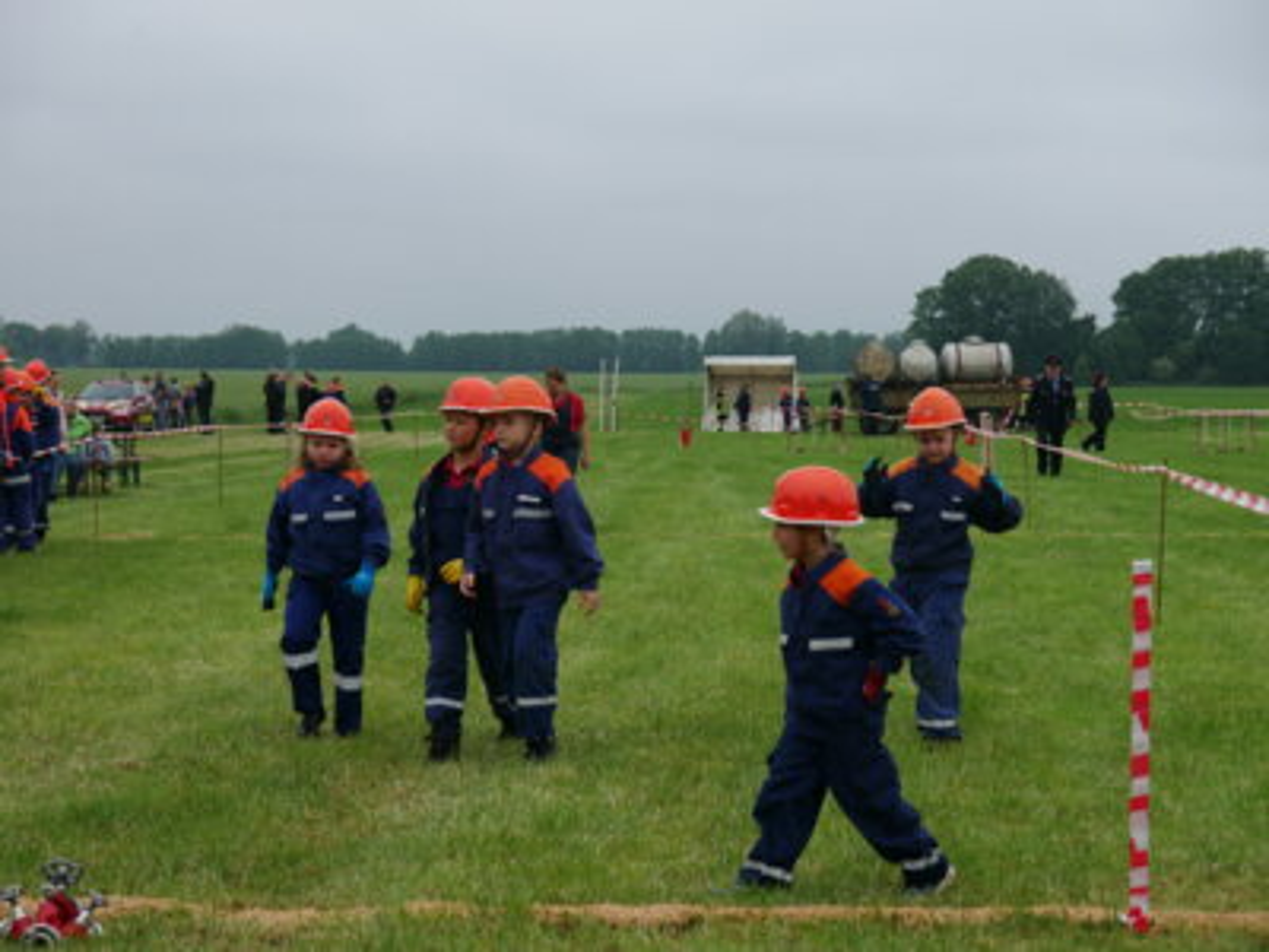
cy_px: 476
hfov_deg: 23.3
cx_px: 634
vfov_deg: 17.6
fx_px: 3079
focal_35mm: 84
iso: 200
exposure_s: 1/250
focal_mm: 42
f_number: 6.3
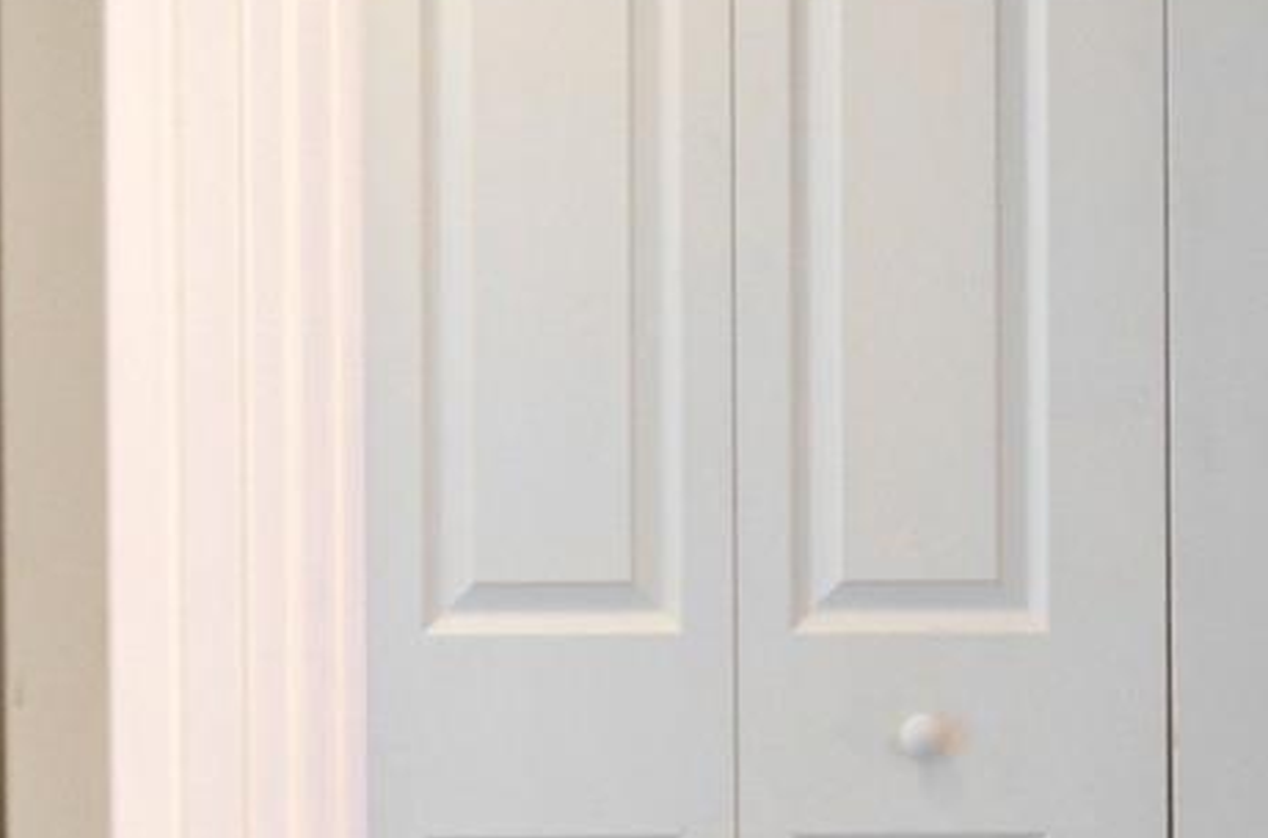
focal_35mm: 94
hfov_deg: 19.4
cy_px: 1068
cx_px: 1800
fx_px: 3302
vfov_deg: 13.9
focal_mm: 18
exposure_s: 1/40
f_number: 3.5
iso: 800
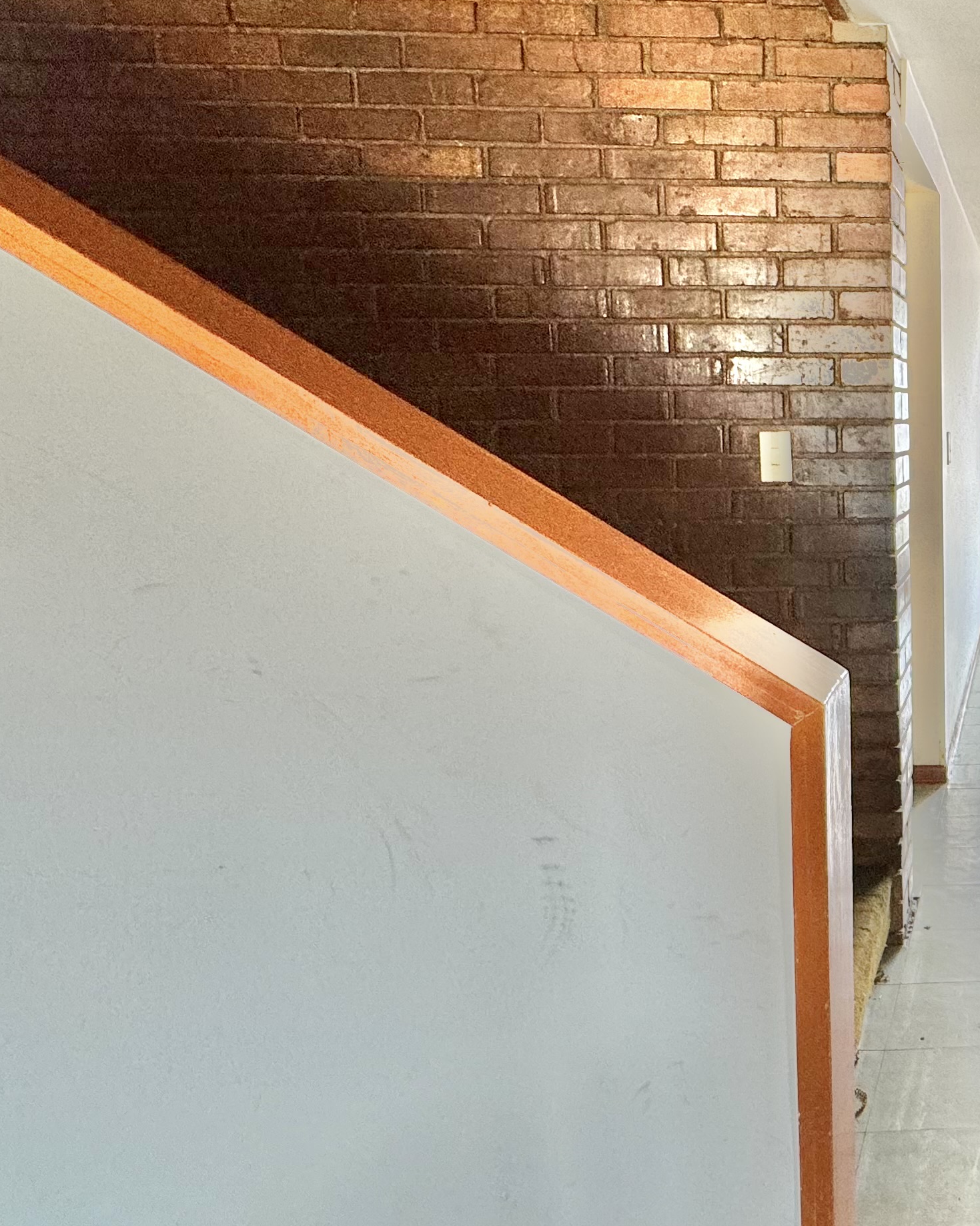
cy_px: 508
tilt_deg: -4.9
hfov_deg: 38.6
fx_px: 1088
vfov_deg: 58.4
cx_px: 1115
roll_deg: +0.4
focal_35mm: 30
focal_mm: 2.22
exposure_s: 1/99
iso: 160
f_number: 2.2
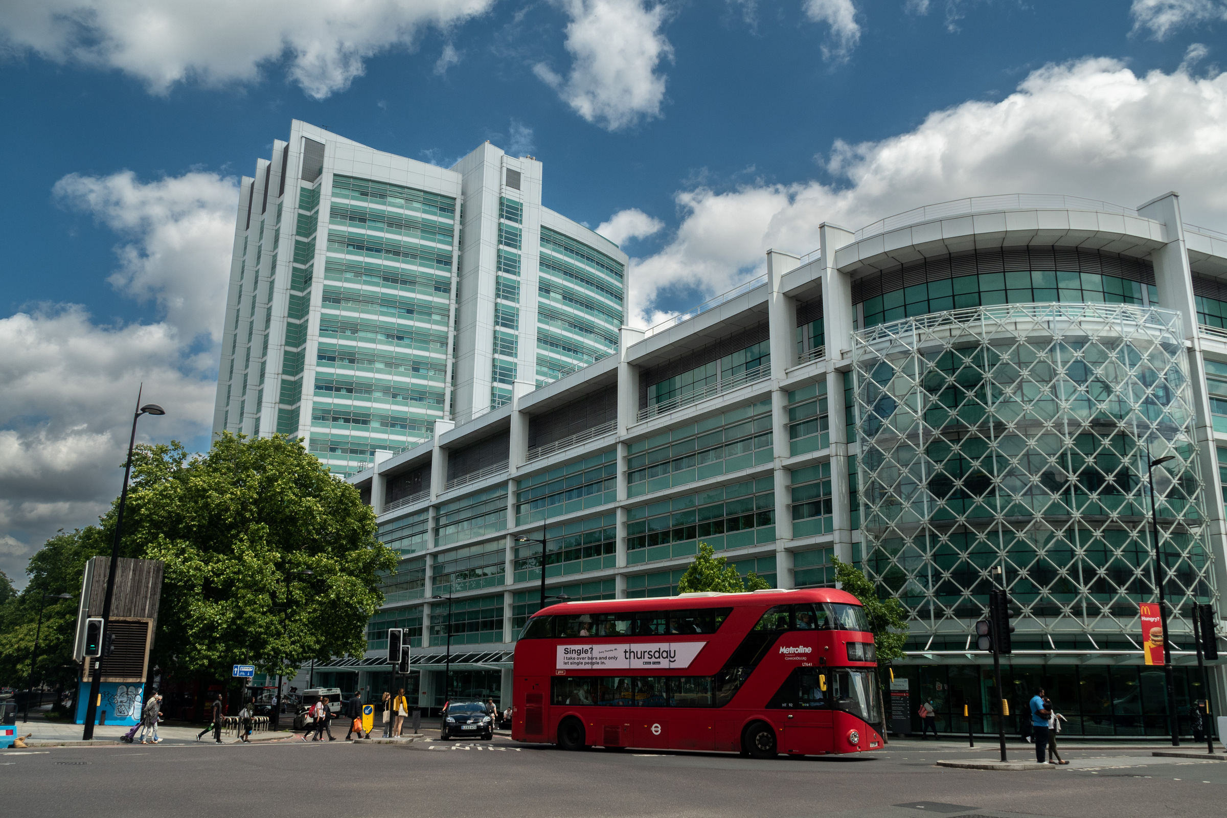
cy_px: 423
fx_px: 992
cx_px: 614
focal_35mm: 29
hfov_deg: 63.4
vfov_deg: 44.8
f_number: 6.3
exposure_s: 1/640
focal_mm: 14
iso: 200
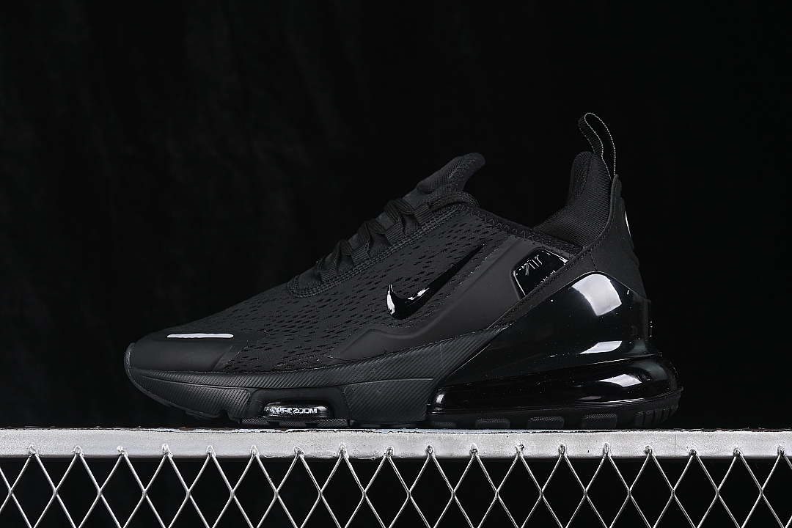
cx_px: 396
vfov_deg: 18.2
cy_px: 264
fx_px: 1650
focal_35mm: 75
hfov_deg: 27.0
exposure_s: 1/60
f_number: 6.3
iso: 160
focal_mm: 50
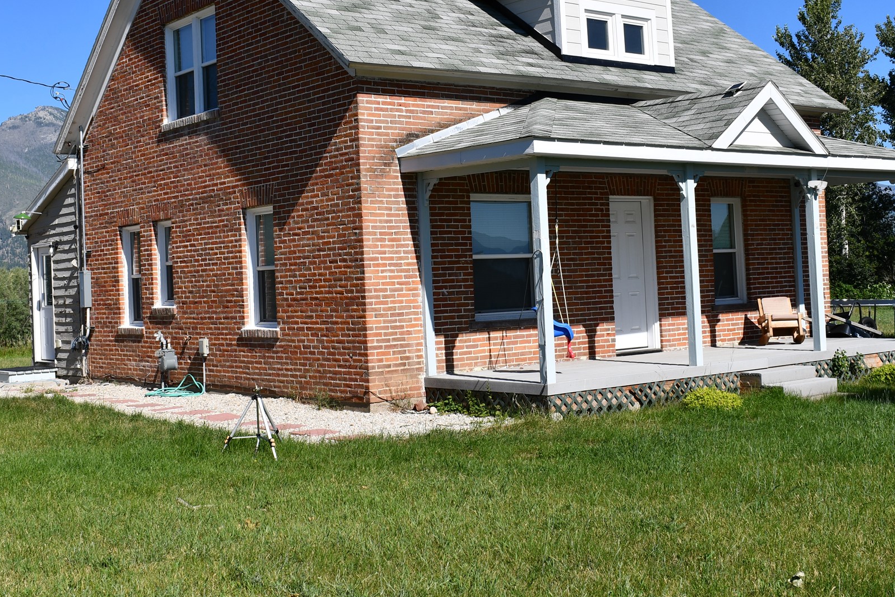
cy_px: 241
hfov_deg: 40.3
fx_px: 1218
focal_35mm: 49
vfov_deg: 27.5
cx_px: 442
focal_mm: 24
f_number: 9
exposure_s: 1/320
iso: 100
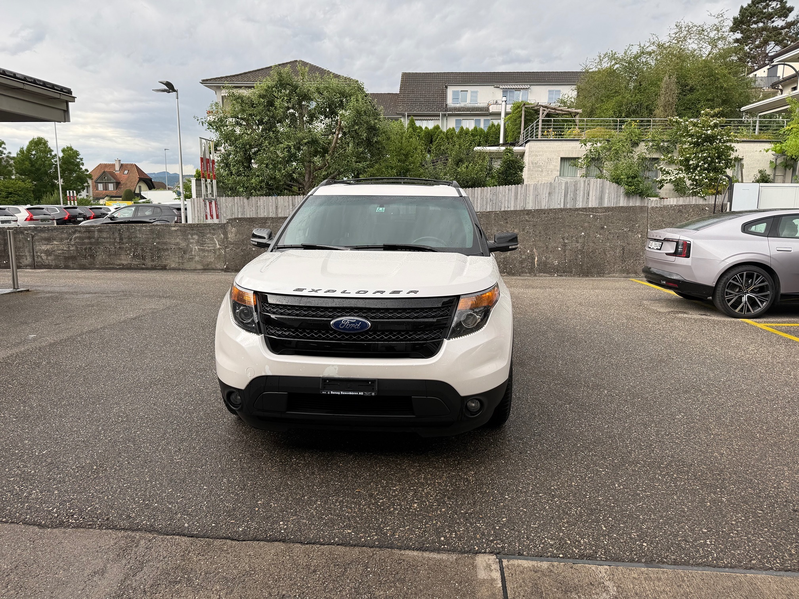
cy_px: 300
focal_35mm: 24
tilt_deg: -7.1
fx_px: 554
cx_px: 400
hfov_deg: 71.6
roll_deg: -1.3
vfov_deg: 56.8
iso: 80
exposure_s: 1/708
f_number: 1.78
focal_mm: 6.76
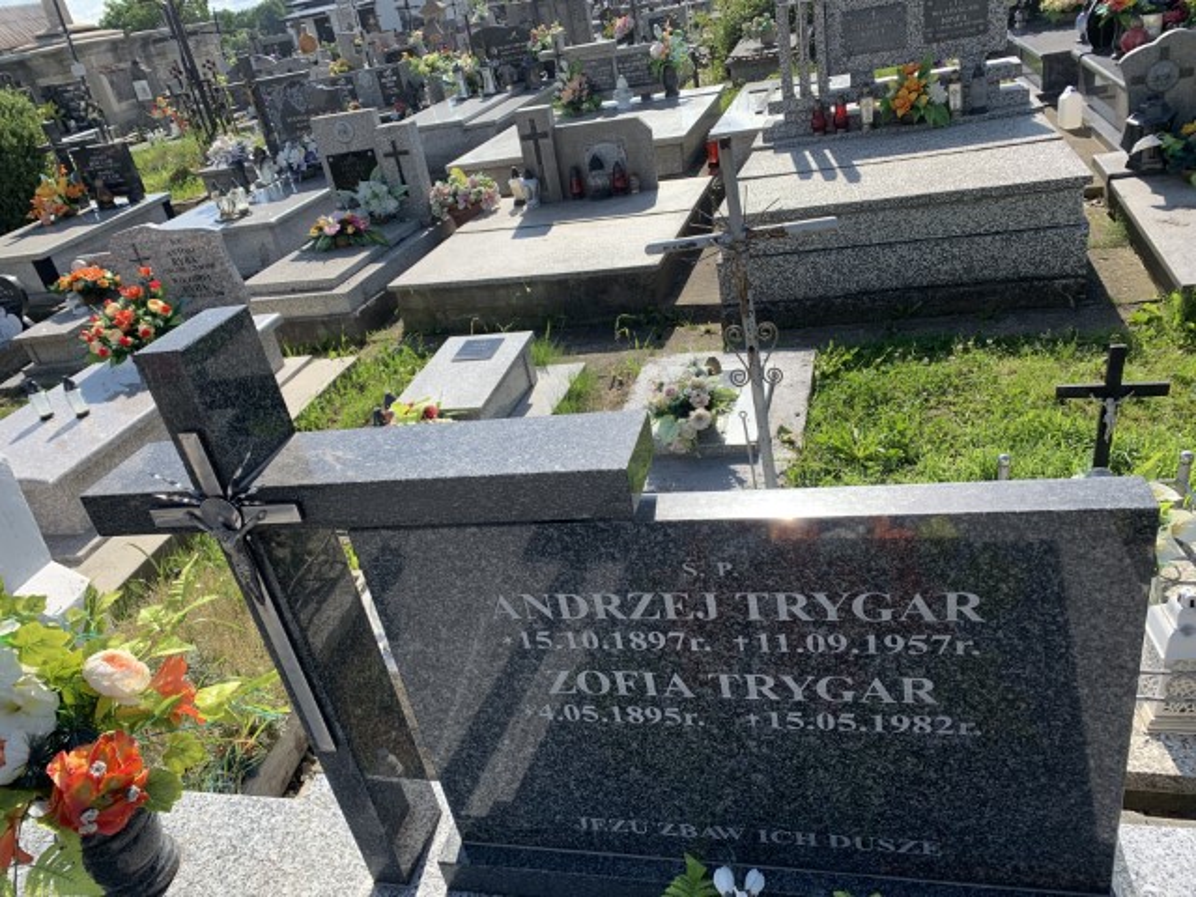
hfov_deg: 67.3
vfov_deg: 53.1
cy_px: 448
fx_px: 898
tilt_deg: -27.7
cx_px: 598
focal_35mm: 26
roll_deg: +9.6
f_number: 1.8
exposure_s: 1/1406
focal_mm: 4.25
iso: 25
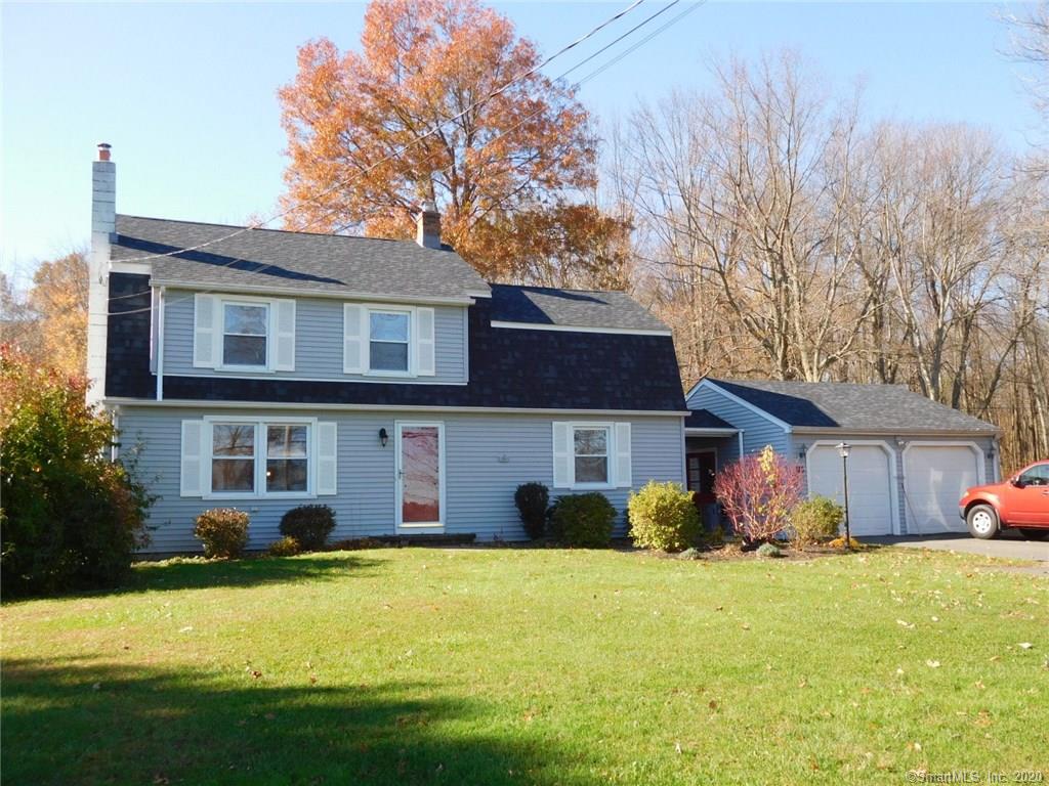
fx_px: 970
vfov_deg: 44.2
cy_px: 393
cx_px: 524
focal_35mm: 32
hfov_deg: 56.8
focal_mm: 5.7
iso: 125
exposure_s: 1/320
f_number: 3.6
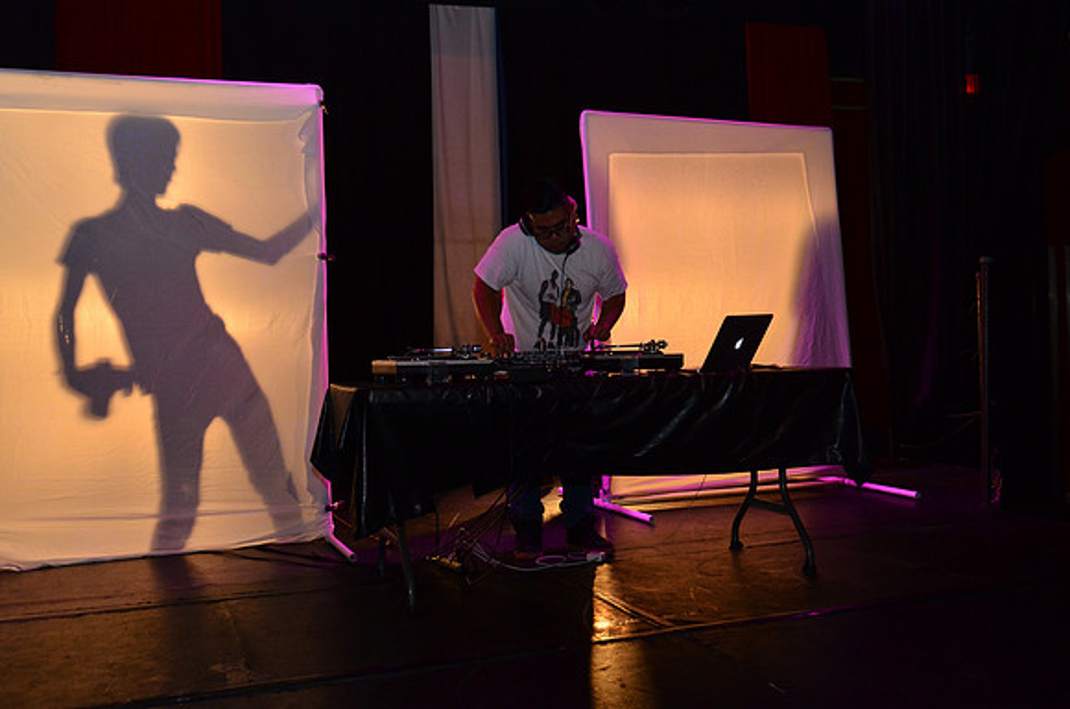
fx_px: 1068
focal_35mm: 36
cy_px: 354
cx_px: 535
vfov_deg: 36.7
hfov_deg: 53.2
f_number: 3.5
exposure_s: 1/160
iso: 1250
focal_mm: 24
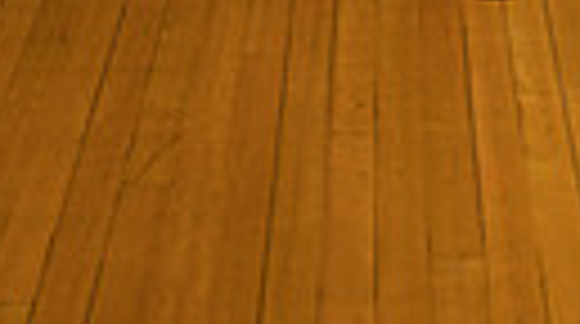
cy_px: -680
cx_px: 432
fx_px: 2134
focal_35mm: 139
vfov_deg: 7.5
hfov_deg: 15.4
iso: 160
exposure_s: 1/200
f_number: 7.1
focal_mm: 38
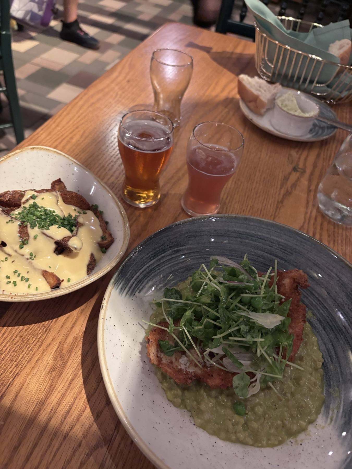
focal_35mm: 26
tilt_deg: -48.4
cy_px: 234
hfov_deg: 53.1
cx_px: 176
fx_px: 353
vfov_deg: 67.3
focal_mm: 5.96
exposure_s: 1/30
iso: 500
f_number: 1.6
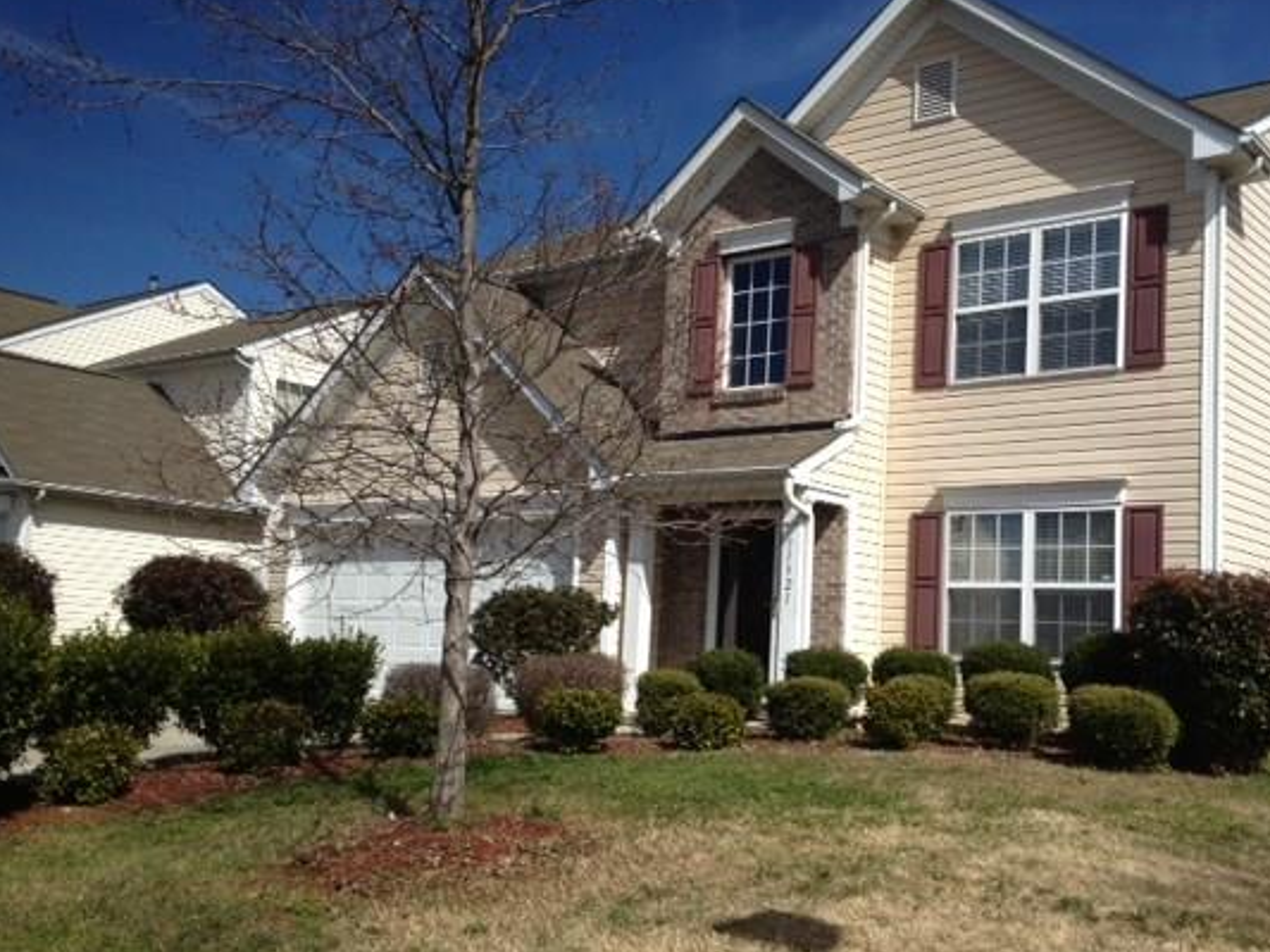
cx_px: 715
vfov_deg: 34.4
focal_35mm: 42
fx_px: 1541
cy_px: 500
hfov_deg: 44.7
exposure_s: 1/2632
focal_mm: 4.28
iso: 50
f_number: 2.4
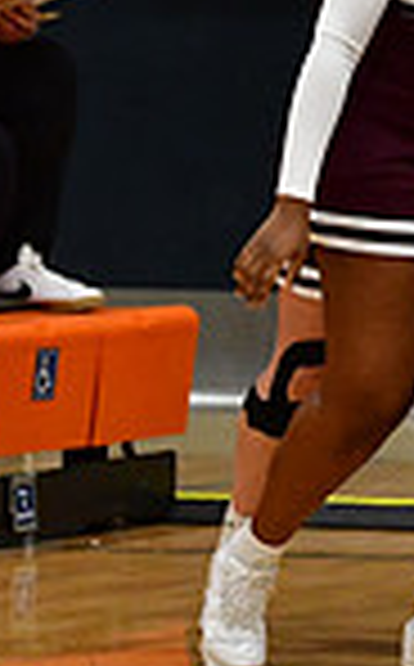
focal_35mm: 841
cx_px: 1166
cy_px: 56
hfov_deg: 1.6
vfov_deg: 2.5
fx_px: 15242
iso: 4000
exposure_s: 1/500
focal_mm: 140
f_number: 4
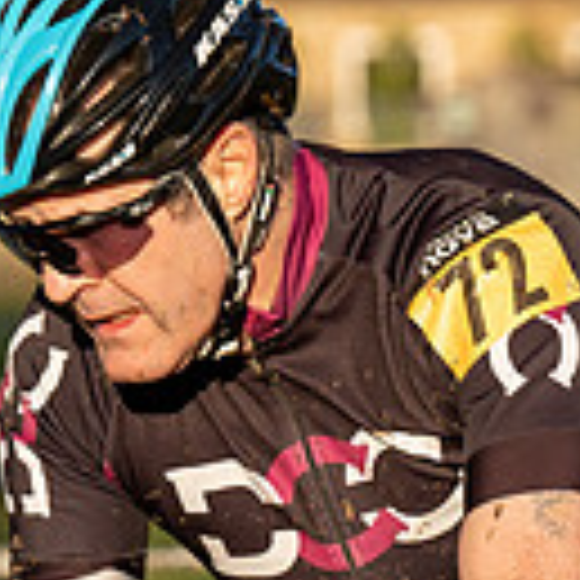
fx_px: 10161
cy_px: 393
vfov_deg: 3.3
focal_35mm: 536
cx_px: 133
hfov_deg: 3.3
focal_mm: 111
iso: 250
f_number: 4.5
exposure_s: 1/1000
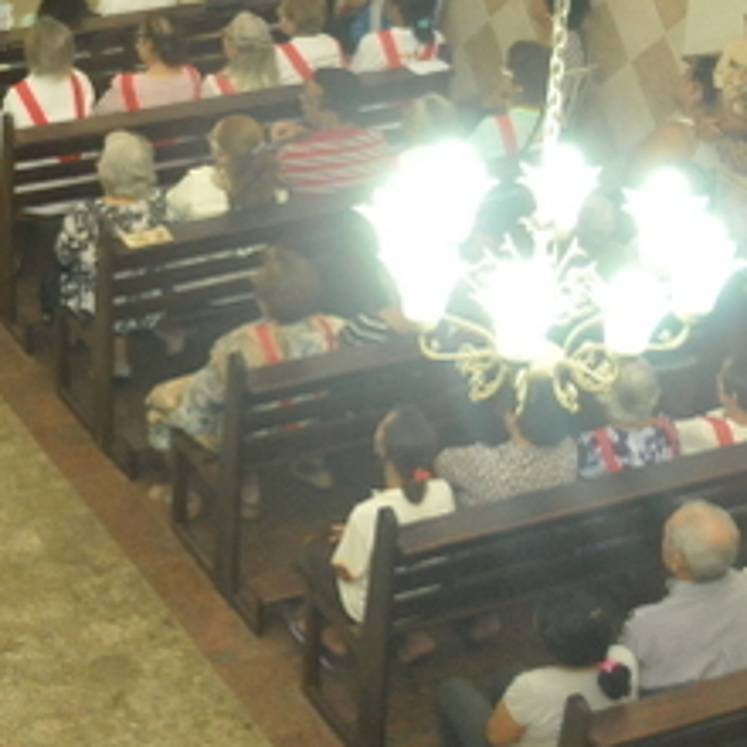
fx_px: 2490
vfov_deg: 16.6
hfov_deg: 16.6
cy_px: -65
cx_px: -48
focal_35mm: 102
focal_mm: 22
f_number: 4
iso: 2500
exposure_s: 1/100
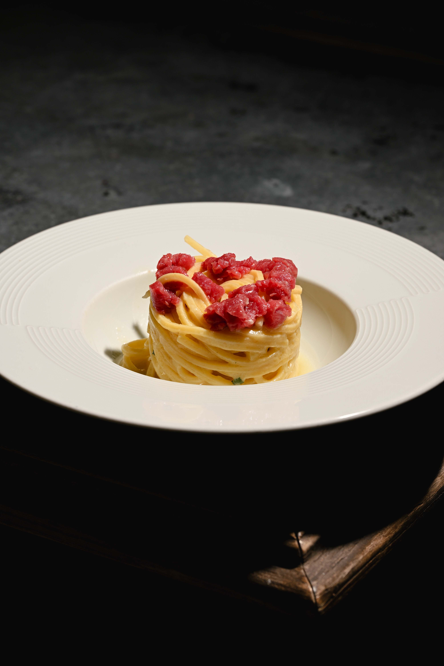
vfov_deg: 16.9
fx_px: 2238
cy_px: 332
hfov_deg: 11.3
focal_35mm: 121
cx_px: 221
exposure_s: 1/125
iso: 100
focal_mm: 120
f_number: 8
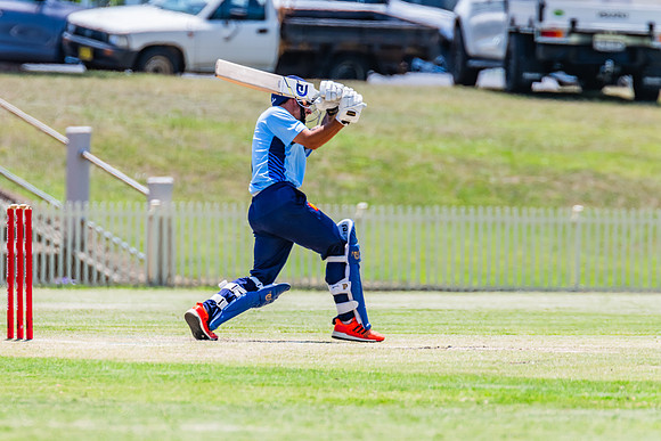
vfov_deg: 2.1
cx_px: 310
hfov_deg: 3.1
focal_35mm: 655
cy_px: 235
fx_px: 12023
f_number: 9
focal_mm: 600
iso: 800
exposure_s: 1/2000
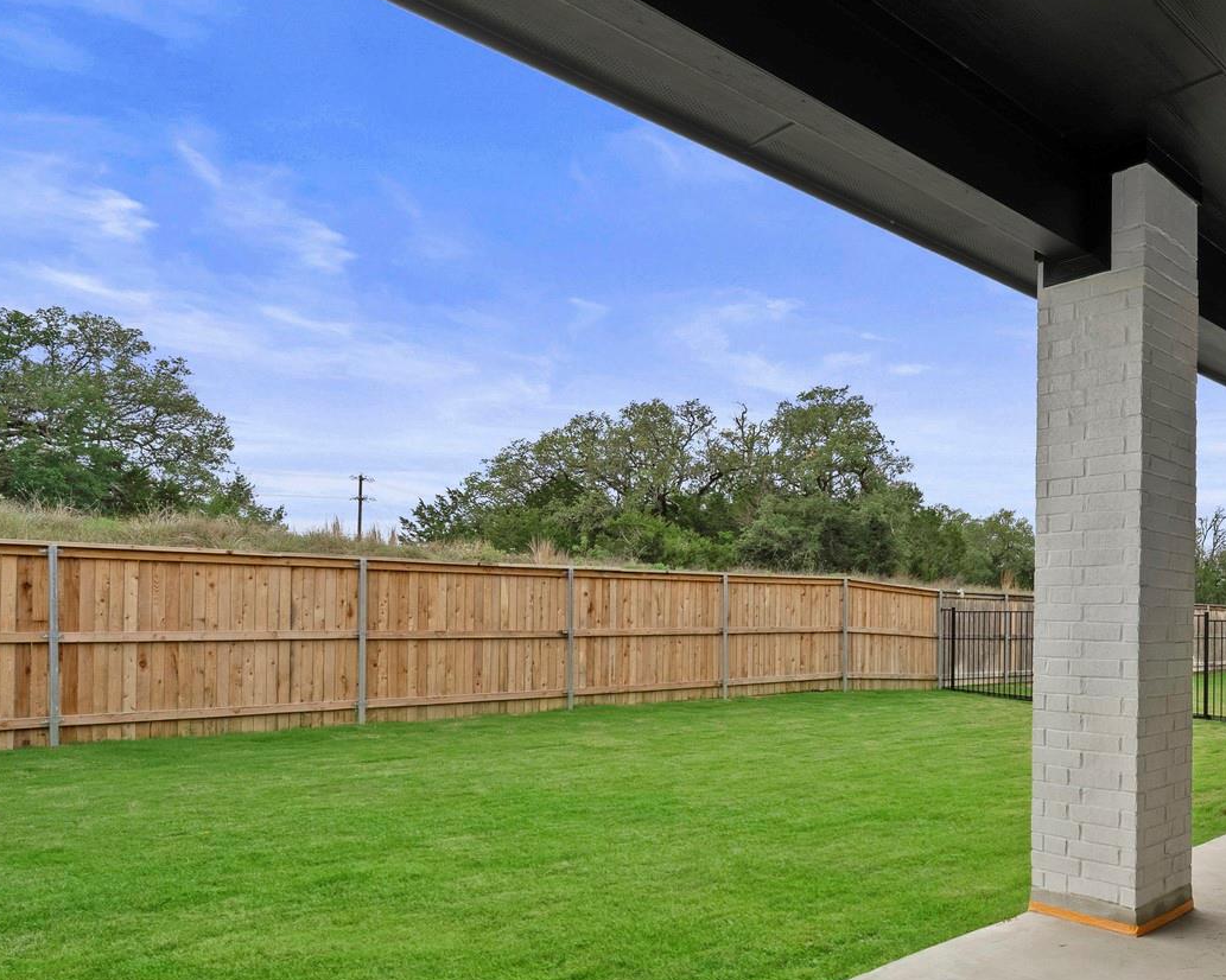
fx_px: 907
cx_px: 929
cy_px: 622
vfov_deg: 56.0
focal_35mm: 25
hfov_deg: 63.8
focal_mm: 17
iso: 400
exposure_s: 1/8
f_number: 11
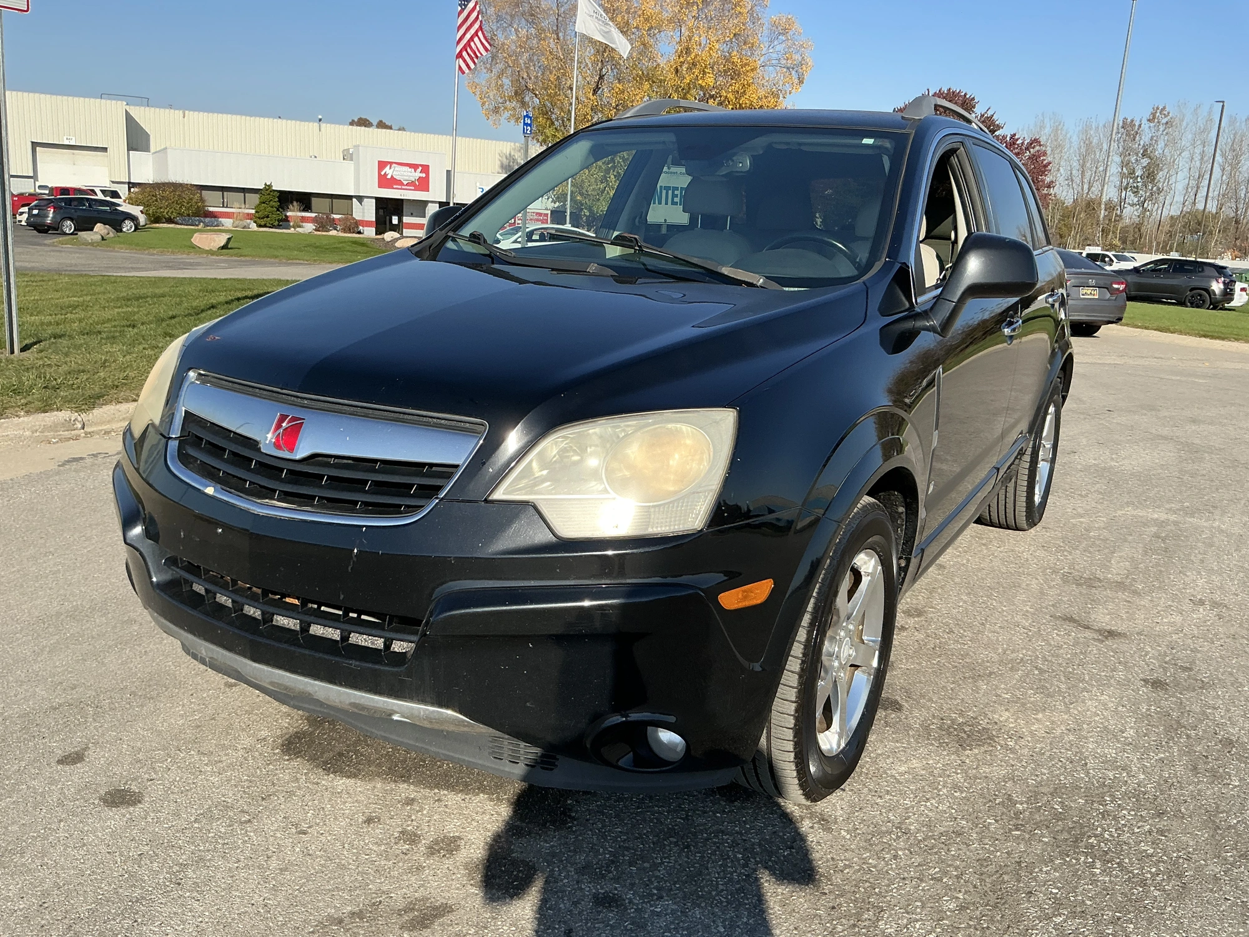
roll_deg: -2.8
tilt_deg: -12.0
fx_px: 1010
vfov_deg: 49.7
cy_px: 468
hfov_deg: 63.4
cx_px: 624
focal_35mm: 28
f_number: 1.8
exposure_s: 1/1377
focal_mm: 3
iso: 25
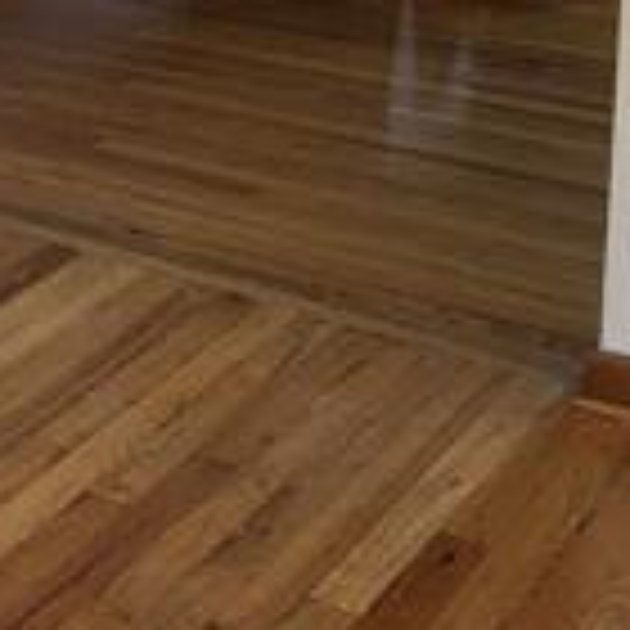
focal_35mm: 84
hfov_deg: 16.1
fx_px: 1730
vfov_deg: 19.2
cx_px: -626
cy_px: -180
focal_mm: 2.2
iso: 125
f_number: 2.2
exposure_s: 1/60
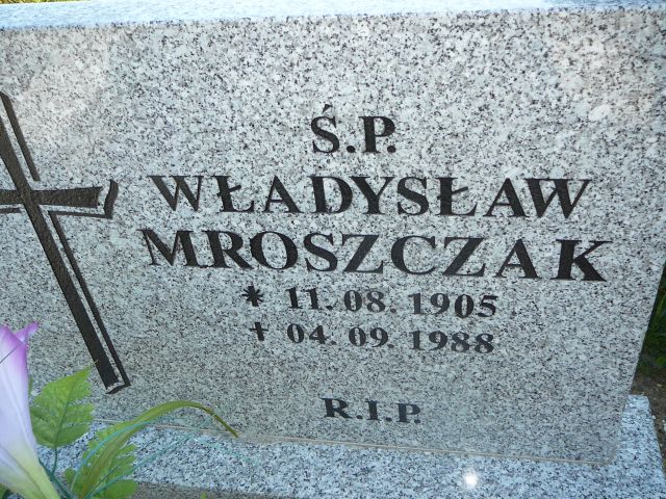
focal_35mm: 35
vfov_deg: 40.7
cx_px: 333
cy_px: 250
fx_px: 673
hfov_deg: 52.6
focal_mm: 5.2
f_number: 2.8
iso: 80
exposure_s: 1/200
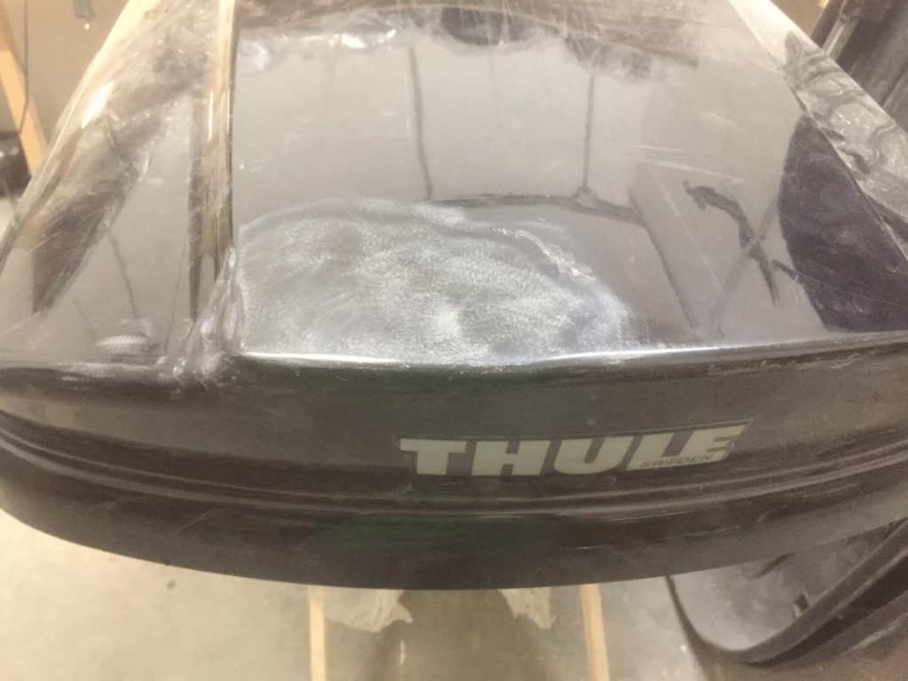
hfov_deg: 61.7
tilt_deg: -35.8
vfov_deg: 48.2
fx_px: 761
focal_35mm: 29
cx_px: 454
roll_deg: -3.4
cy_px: 340
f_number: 2.2
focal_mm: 4.15
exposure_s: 1/17
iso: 320
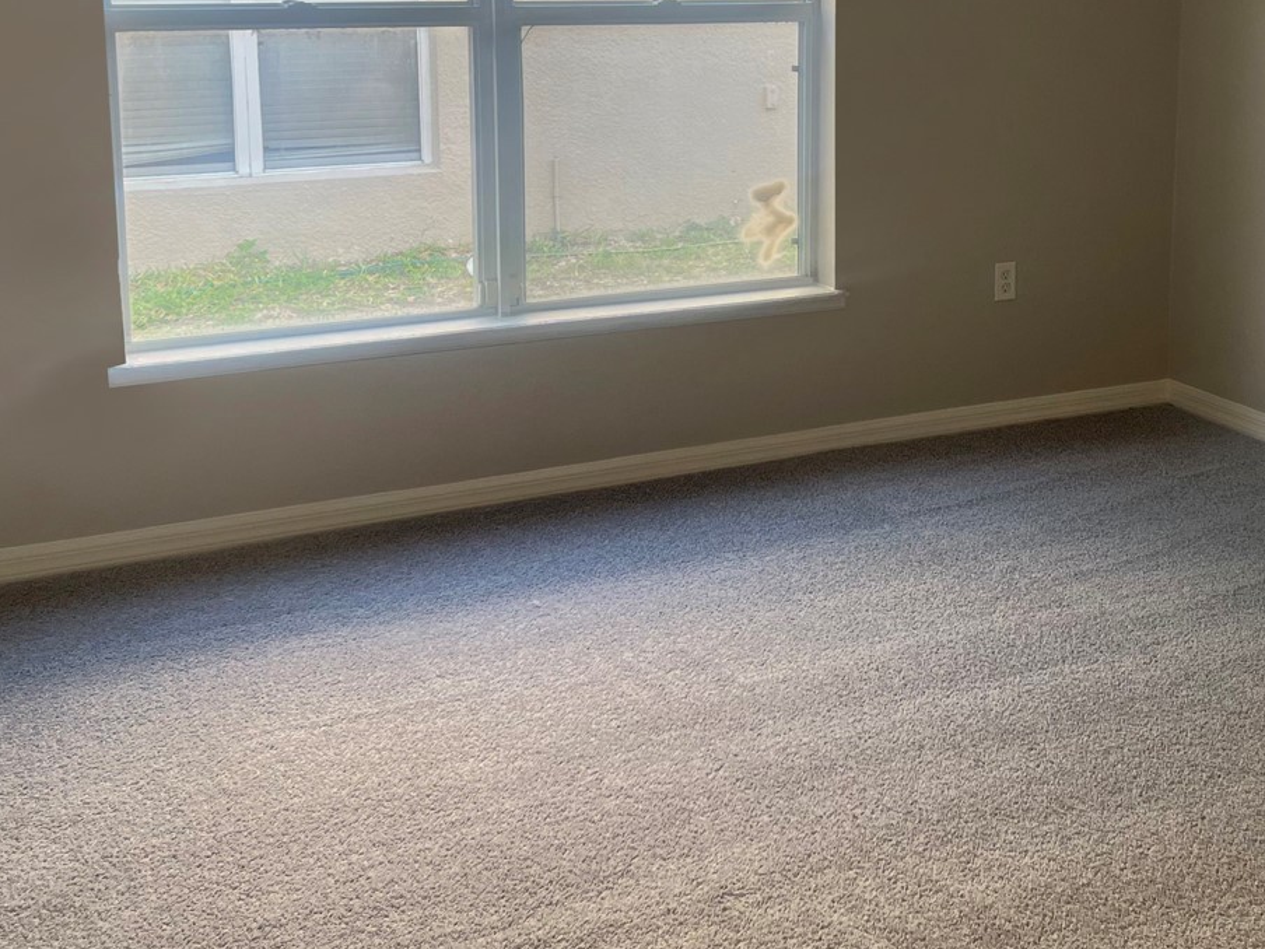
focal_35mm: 46
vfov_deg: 30.7
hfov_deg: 40.8
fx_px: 1681
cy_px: 182
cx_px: 817
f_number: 1.6
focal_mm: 5.1
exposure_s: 1/153
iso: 40
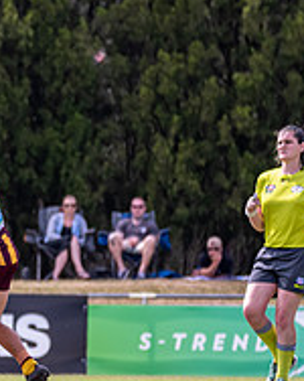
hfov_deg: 1.5
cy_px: 182
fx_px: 11558
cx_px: -260
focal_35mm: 1026
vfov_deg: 1.9
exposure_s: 1/1600
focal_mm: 300
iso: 800
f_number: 6.3
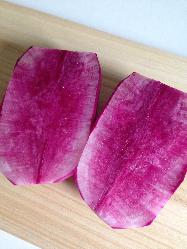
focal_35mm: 33
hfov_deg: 42.9
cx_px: 94
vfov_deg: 55.4
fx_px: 238
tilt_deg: -71.7
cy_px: 124
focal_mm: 4.12
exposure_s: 1/20
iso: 160
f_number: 2.4
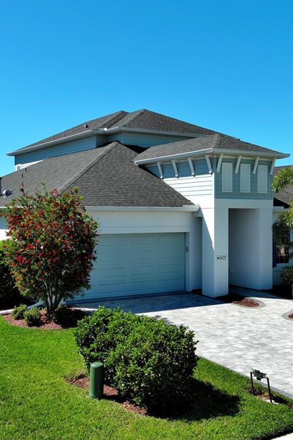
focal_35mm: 46
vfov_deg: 42.7
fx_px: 562
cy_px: 218
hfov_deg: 29.2
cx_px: 129
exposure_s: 1/320
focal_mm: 10.57
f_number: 9
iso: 100
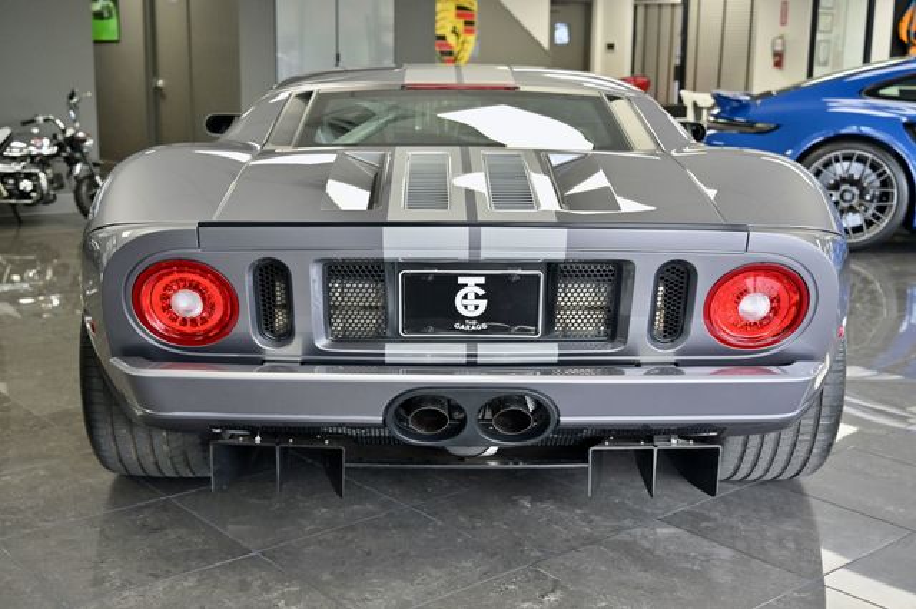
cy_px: 304
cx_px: 458
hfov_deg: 45.5
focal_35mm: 43
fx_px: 1093
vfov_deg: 31.2
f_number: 4.5
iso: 1250
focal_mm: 43
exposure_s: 1/320
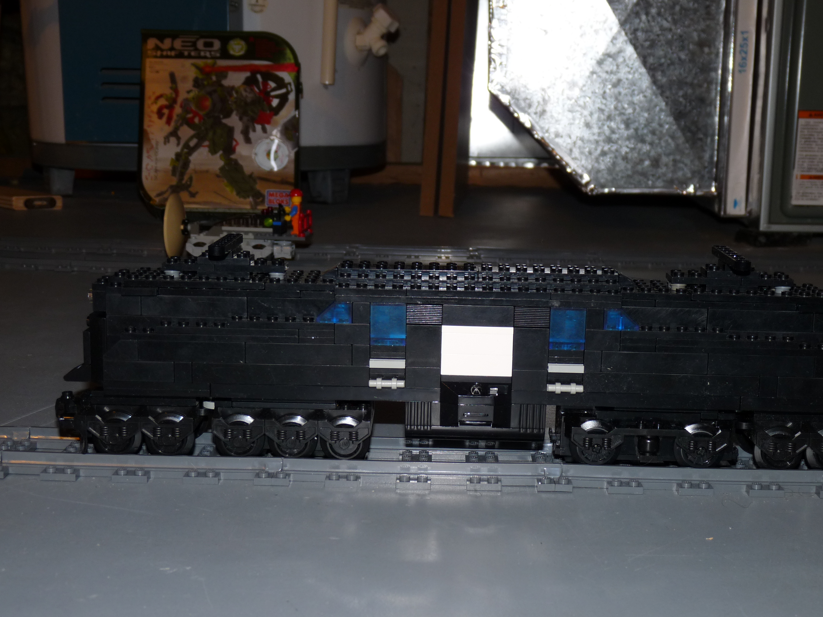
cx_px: 458
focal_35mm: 54
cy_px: 339
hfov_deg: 35.5
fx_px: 1284
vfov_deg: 27.0
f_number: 3.2
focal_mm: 8.5
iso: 100
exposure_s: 1/30
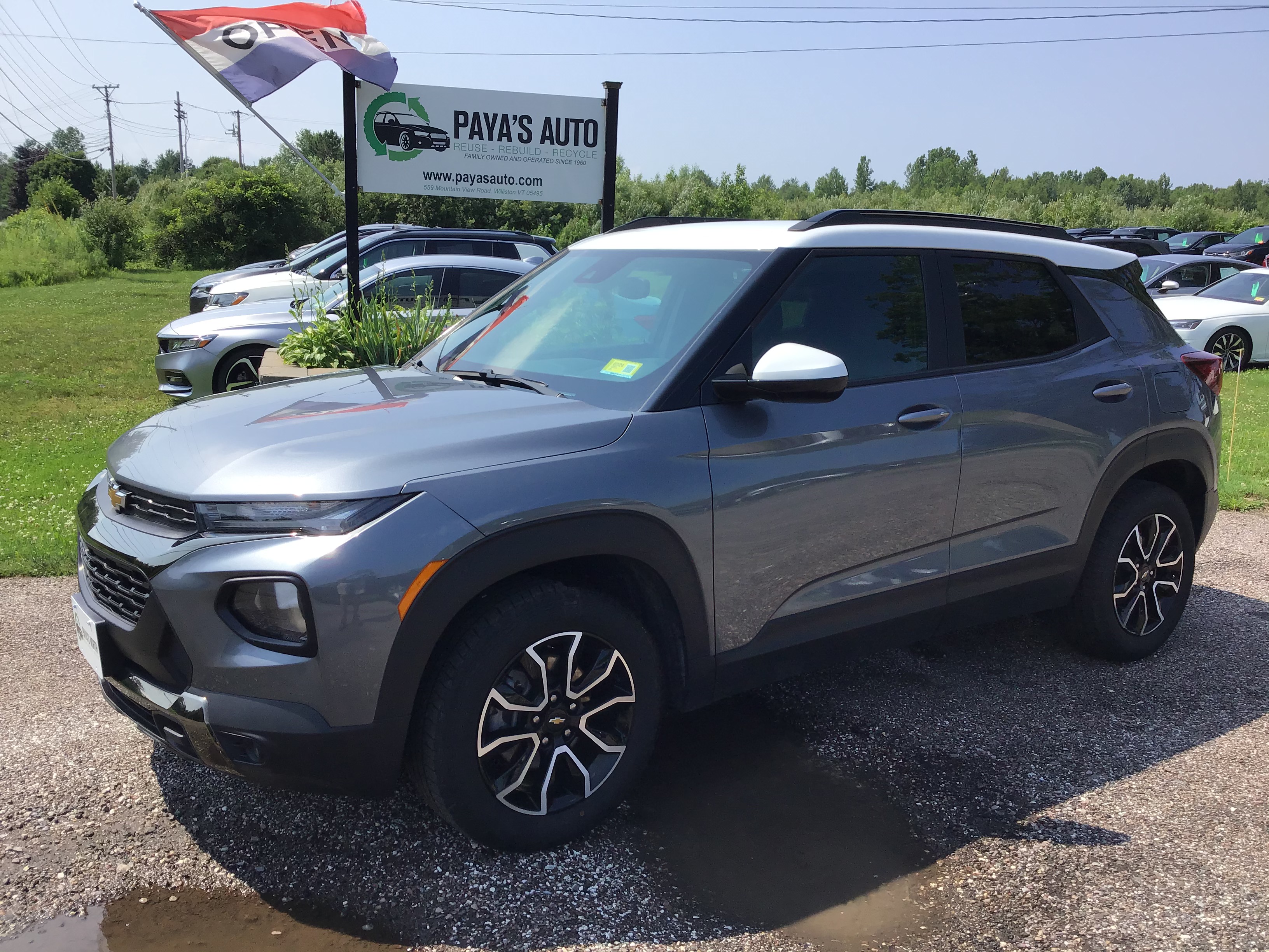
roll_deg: -2.4
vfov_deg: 45.4
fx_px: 1136
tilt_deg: -12.7
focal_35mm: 31
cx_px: 634
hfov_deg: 58.4
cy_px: 476
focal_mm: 3.3
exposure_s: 1/1087
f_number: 2.4
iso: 25
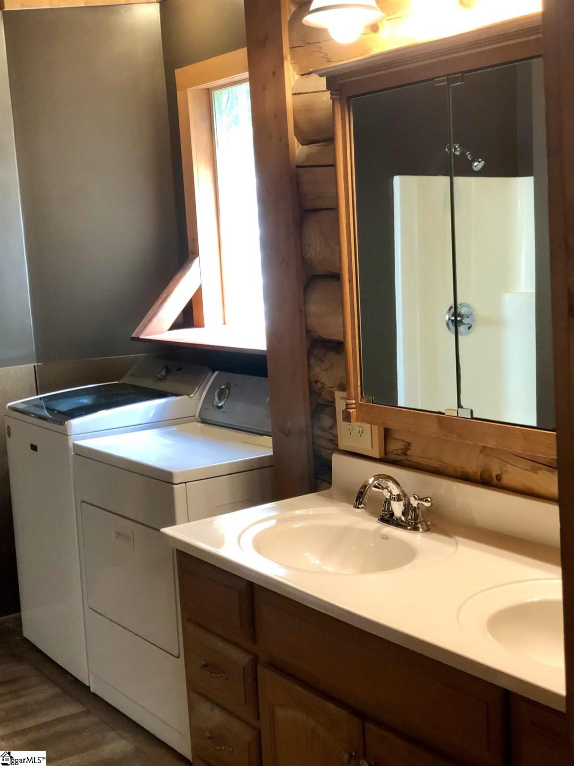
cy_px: 383
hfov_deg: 28.0
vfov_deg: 36.8
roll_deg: +3.8
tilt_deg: -6.6
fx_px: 1150
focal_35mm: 52
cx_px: 287
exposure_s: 1/60
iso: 100
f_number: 2.4
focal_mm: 6
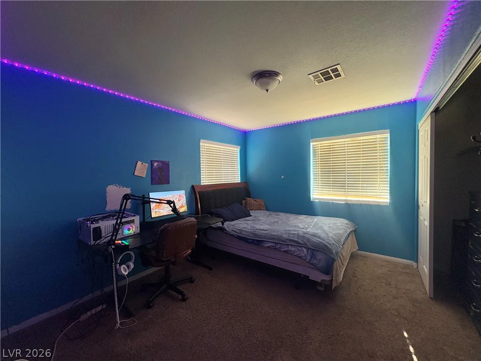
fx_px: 195
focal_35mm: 14
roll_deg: +1.1
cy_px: 180
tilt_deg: -1.9
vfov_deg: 85.7
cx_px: 240
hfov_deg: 102.1
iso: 250
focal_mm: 2.22
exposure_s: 1/60
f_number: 2.2
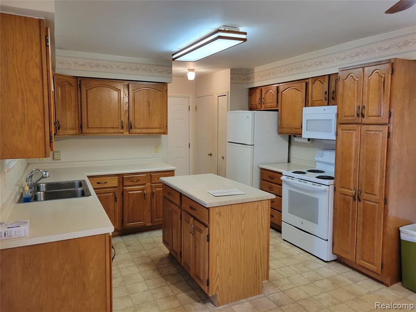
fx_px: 312
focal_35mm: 26
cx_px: 208
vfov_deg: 53.1
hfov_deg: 67.3
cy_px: 156
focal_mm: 5.4
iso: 200
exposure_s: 1/40
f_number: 1.8
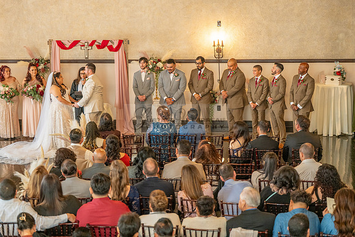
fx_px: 690
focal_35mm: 70
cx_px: 178
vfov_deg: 19.5
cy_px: 118
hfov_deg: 28.8
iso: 1600
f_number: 2.8
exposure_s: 1/125
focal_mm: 70
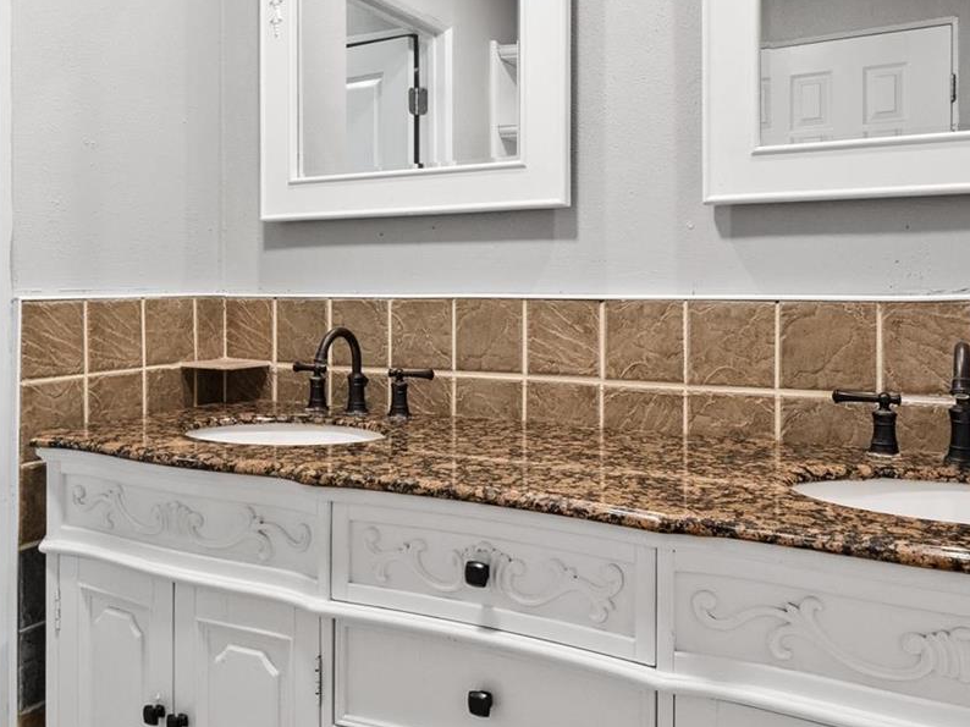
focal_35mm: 31
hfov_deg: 58.2
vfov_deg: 45.1
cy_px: 286
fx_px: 868
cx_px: 432
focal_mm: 8
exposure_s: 1/5
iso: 400
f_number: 8
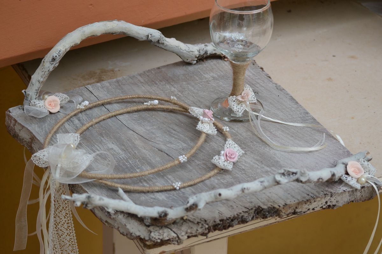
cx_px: 191
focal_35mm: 82
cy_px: 127
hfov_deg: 24.6
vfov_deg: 16.6
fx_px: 875
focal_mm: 55
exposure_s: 1/125
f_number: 5.6
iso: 280
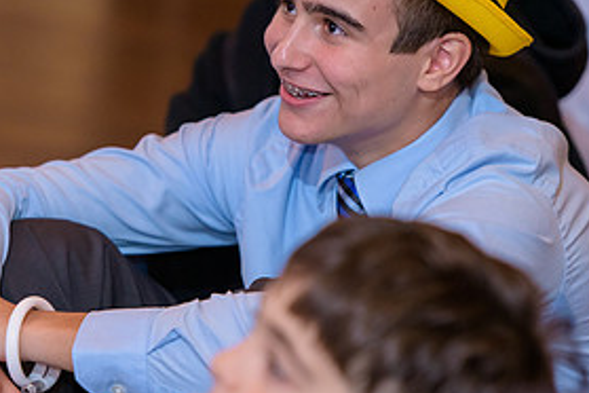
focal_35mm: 333
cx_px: 203
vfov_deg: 4.1
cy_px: 170
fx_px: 5448
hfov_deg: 6.2
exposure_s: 1/125
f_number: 3.2
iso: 1600
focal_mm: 160
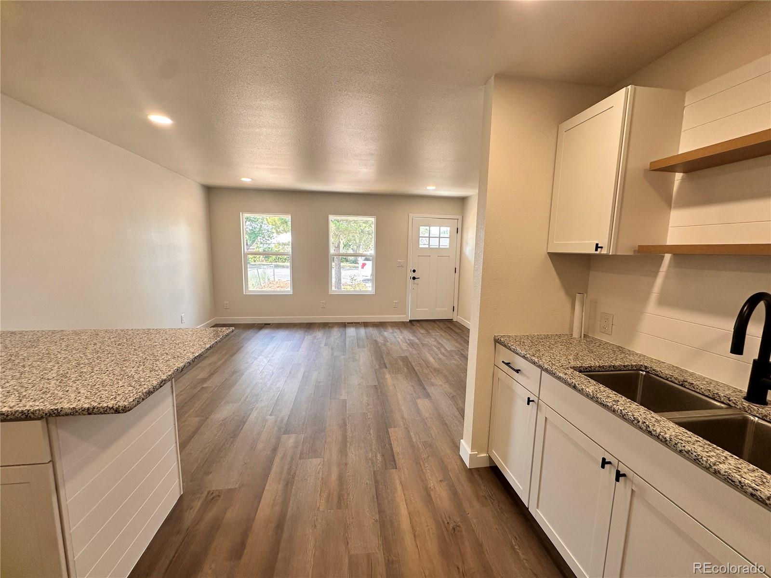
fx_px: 312
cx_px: 386
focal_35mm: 14
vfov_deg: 85.7
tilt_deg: -7.9
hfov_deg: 102.1
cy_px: 289
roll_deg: -1.0
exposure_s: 1/120
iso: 80
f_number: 2.2
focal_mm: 2.22
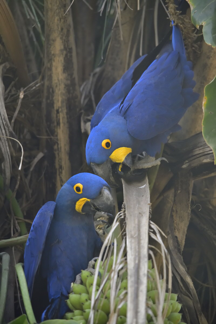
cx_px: 108
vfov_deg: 5.9
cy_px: 162
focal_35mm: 350
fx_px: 3150
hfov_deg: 3.9
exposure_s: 1/1000
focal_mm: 350
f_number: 6
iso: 2000
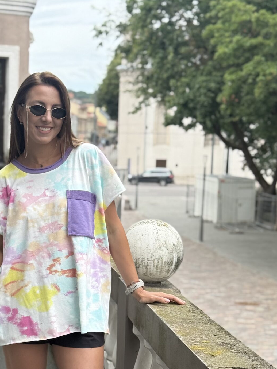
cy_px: 296
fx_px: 949
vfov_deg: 21.7
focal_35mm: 89
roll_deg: -1.4
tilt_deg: -9.6
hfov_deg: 16.5
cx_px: 55
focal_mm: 6.76
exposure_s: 1/2088
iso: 100
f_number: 1.78
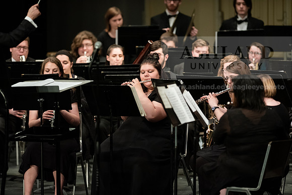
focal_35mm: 300
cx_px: 146
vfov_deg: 4.6
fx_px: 2434
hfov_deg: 6.9
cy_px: 98
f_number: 3.2
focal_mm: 300
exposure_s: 1/250
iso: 3200
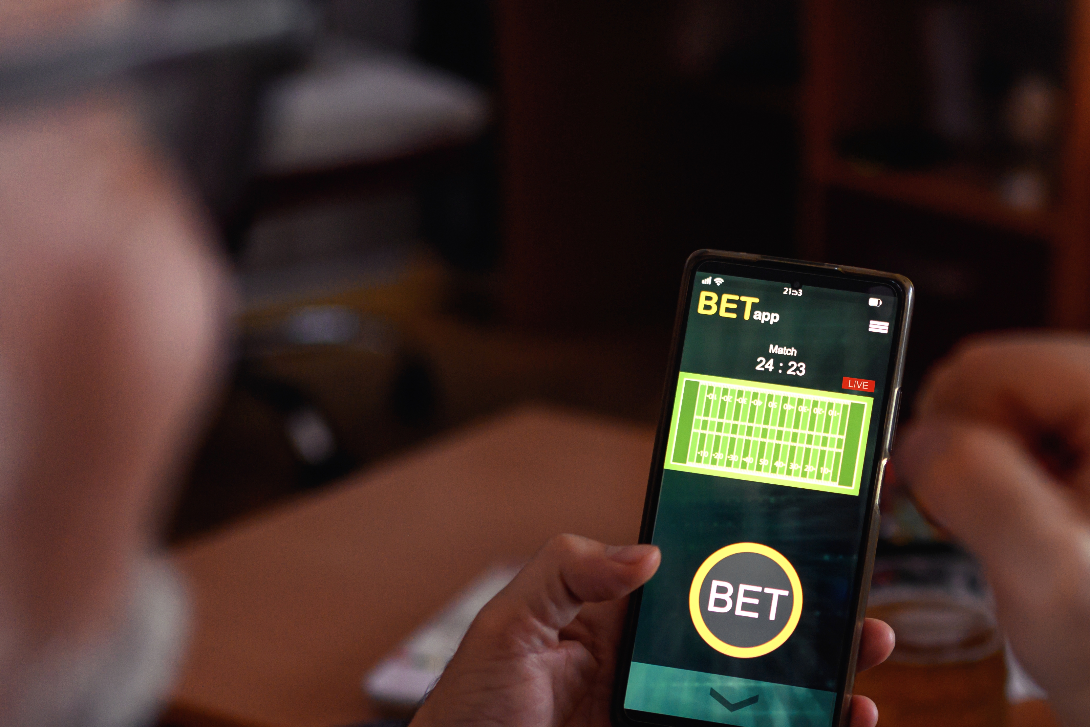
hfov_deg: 23.1
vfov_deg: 15.7
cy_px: 525
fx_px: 2634
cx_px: 844
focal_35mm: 87
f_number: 1.8
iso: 640
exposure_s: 1/160
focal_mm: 35
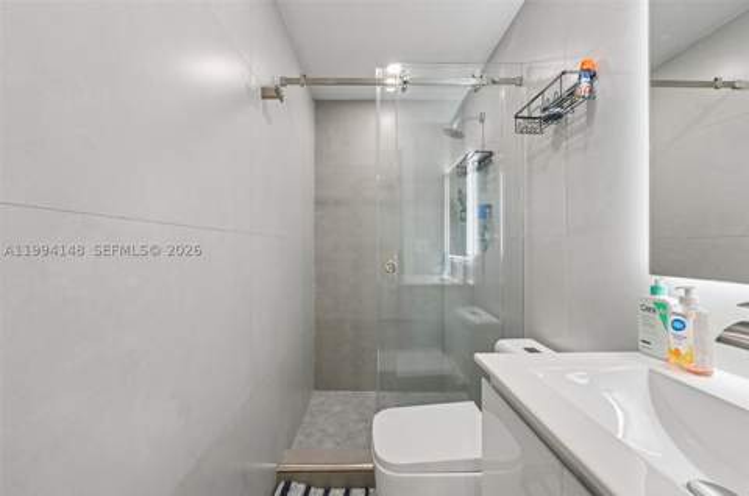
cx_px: 374
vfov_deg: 81.0
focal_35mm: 14
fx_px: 291
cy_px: 248
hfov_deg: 104.4
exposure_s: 1/13
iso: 180
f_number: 8
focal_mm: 14
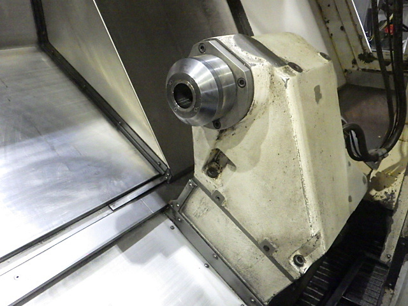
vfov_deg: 49.7
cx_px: 204
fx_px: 330
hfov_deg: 63.4
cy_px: 153
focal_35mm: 28
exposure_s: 1/30
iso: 1600
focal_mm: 5
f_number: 3.5
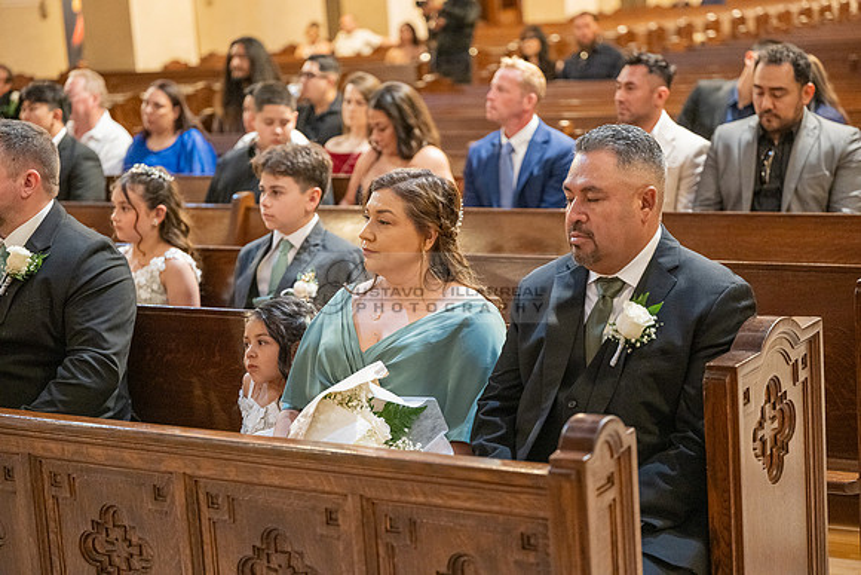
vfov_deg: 19.5
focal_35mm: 70
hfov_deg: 28.8
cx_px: 430
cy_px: 288
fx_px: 1674
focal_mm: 70
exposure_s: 1/100
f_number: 2.8
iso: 2000
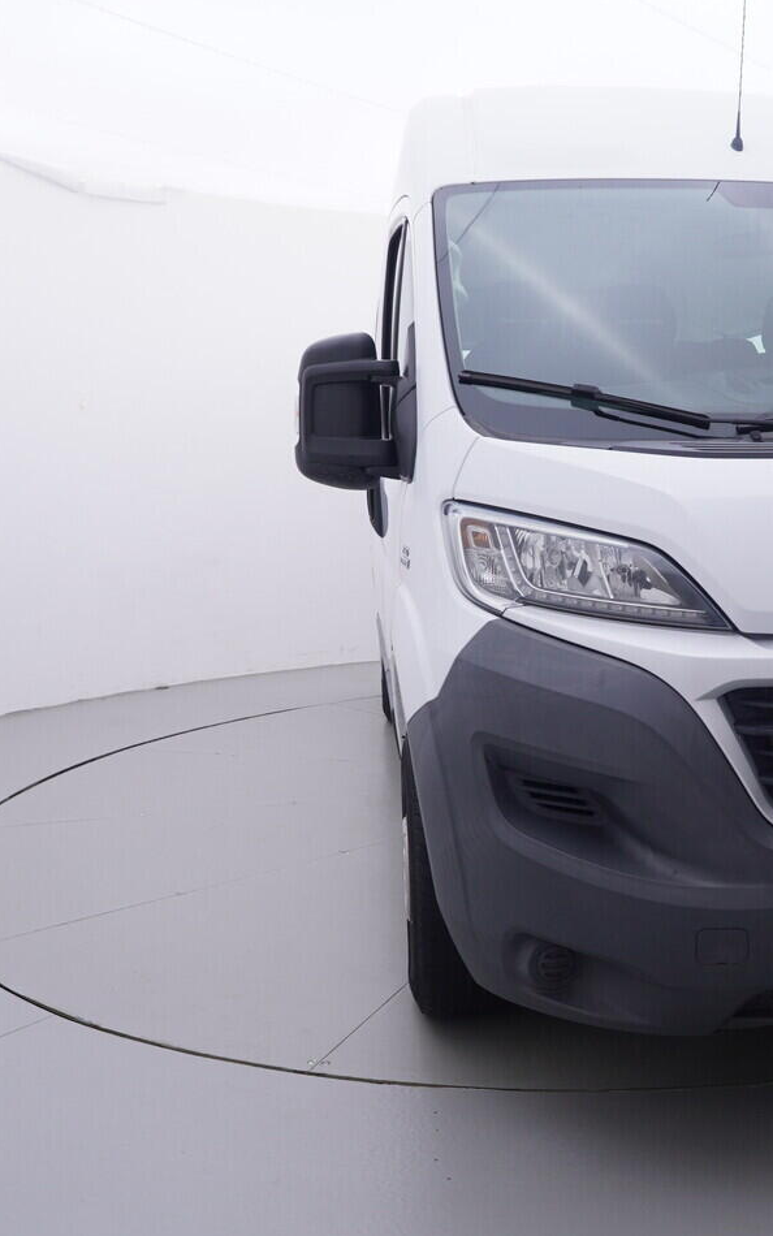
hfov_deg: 35.1
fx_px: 1172
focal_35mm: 35
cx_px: 640
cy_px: 621
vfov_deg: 55.6
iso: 200
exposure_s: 1/80
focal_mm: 15
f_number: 5
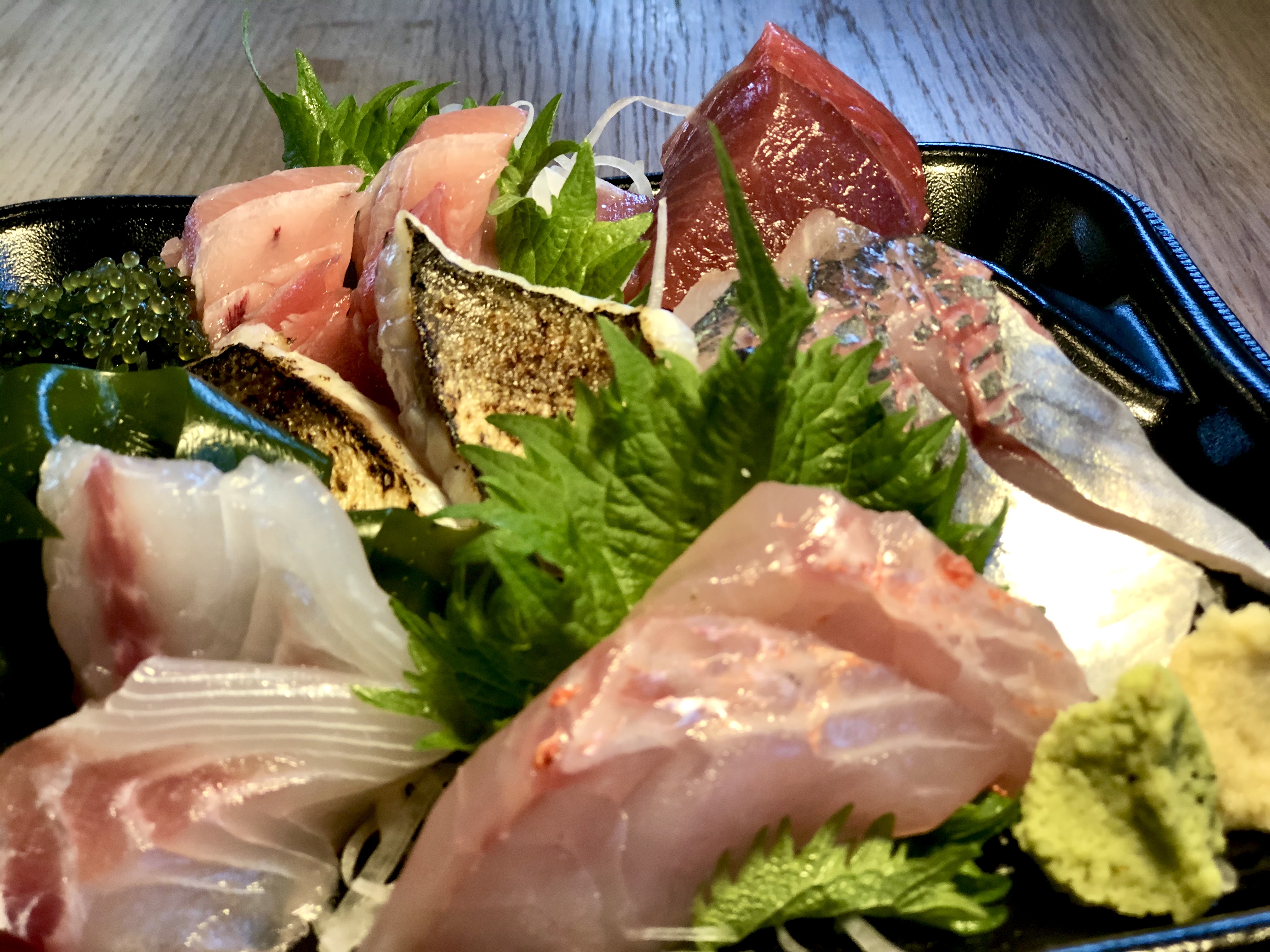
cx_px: 635
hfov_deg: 33.8
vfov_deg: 25.7
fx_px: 2091
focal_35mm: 57
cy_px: 476
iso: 40
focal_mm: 6.6
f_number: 2.8
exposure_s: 1/30
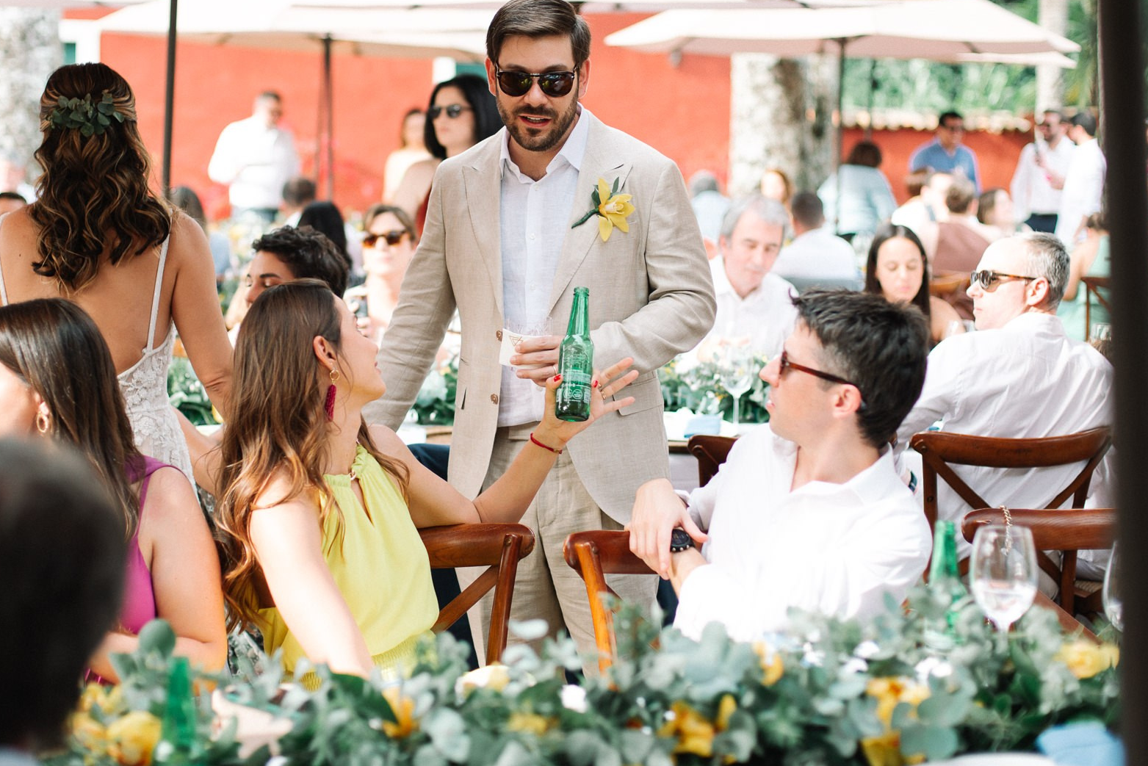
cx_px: 512
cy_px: 293
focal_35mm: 64
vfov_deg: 21.2
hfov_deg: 31.4
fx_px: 2041
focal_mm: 50
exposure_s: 1/400
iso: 100
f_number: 2
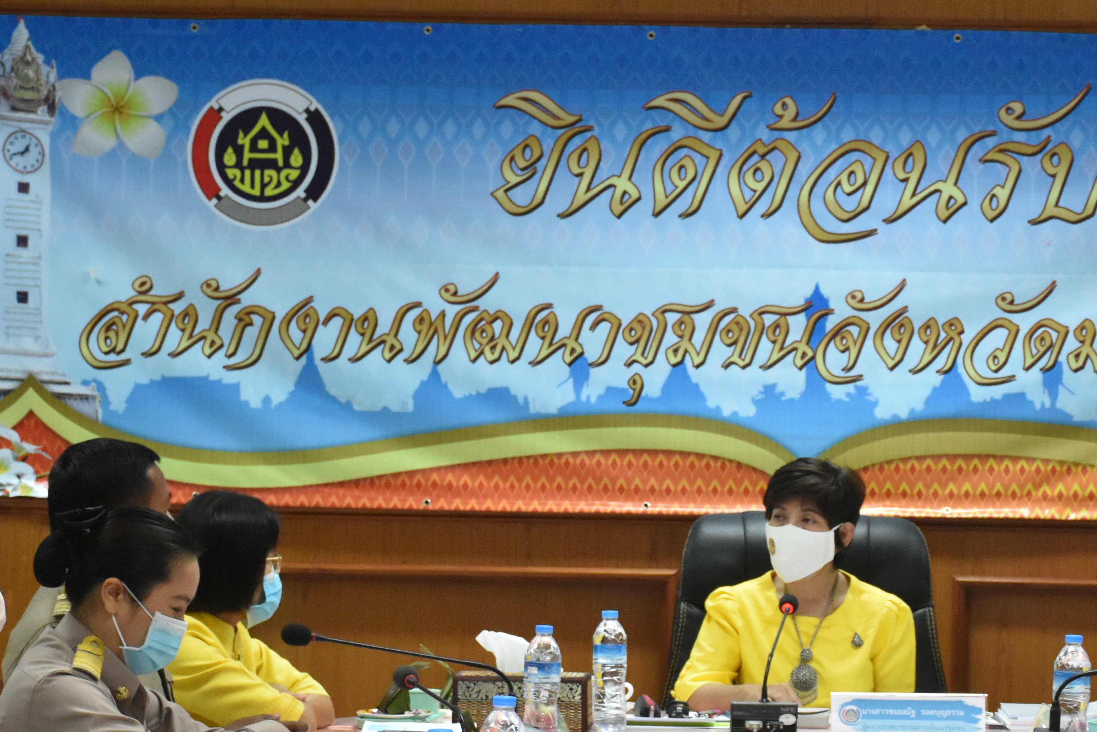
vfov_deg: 10.5
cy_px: 578
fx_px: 3961
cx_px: 818
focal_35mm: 130
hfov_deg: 15.7
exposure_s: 1/160
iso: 3200
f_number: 6.3
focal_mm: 50
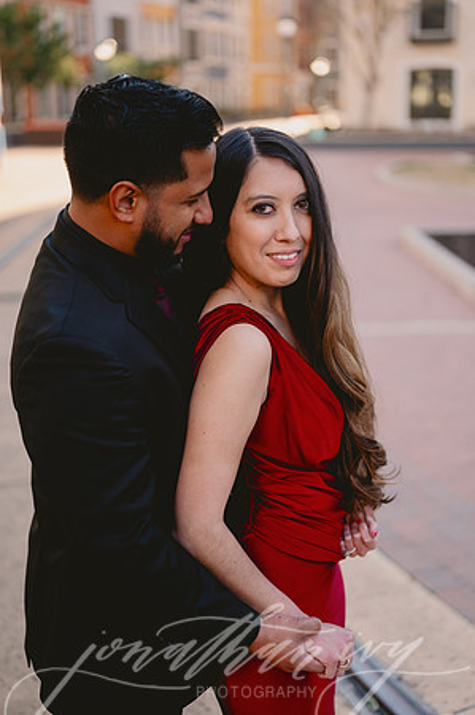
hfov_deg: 26.9
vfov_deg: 39.6
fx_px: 992
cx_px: 238
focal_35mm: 50
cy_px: 358
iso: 640
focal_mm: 50
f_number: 2
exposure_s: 1/3200
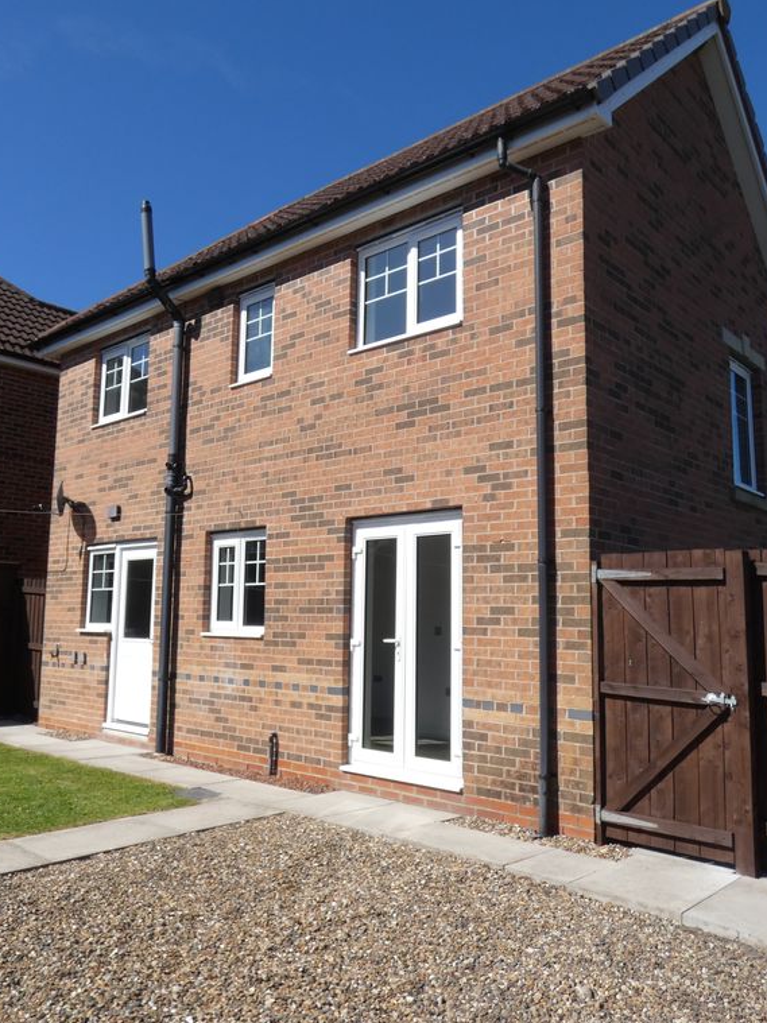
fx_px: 798
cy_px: 514
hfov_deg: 51.2
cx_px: 326
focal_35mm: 27
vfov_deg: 65.3
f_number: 4
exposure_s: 1/1000
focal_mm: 3.6
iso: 80
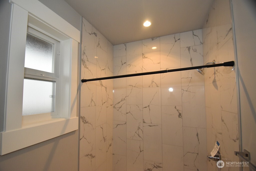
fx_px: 107
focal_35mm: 15
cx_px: 128
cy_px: 86
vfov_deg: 77.3
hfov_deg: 100.4
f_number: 4
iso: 1100
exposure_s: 1/125
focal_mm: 10
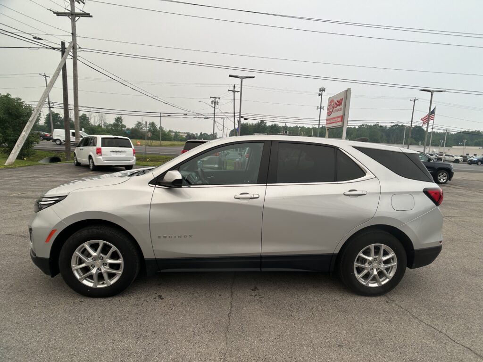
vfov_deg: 53.1
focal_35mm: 26
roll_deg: -3.5
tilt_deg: -7.7
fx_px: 363
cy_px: 181
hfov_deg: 67.3
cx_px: 242
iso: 50
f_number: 1.5
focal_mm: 5.7
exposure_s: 1/385
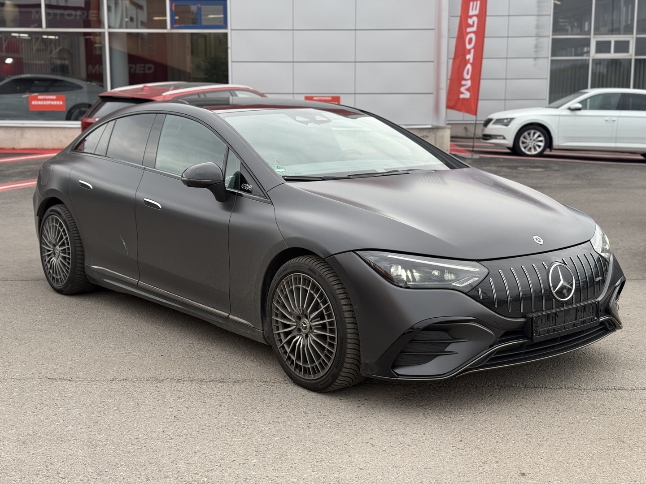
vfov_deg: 30.3
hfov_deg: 39.7
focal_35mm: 48
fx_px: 896
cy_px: 242
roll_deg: -0.1
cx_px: 323
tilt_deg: -8.6
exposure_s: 1/527
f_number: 1.78
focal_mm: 6.76
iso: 64
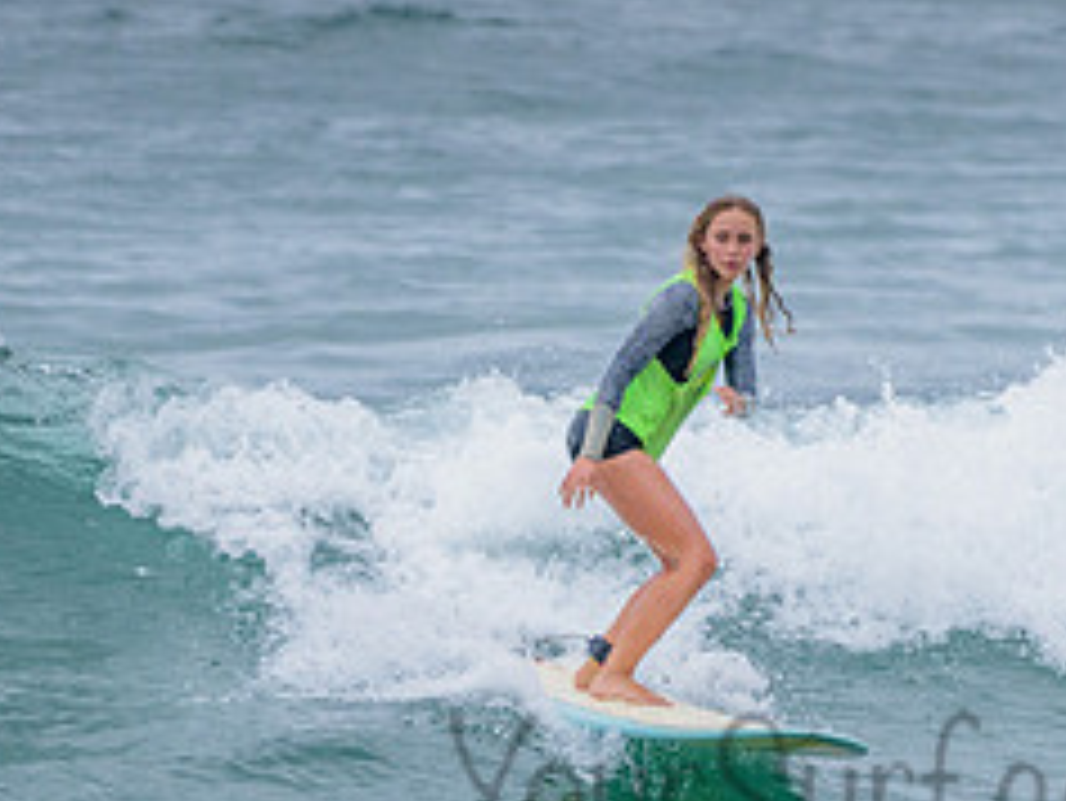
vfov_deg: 1.0
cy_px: 721
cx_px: 720
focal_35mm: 1440
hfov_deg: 1.4
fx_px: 44367
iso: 900
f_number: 5.6
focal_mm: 500
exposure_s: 1/2000
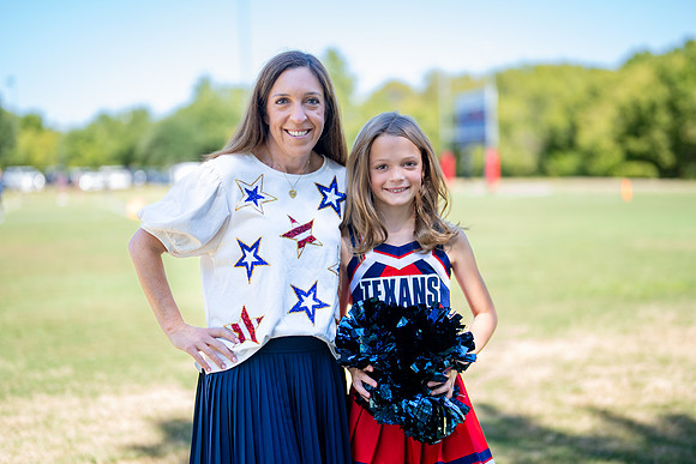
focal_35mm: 56
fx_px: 1074
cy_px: 234
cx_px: 353
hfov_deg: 35.9
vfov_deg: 24.4
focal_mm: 50
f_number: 1.2
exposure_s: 1/1250
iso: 100
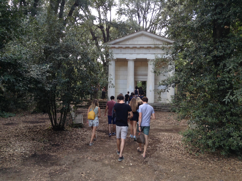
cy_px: 90
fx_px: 230
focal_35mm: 33
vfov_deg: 42.8
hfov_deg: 55.4
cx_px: 121
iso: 40
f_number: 2.4
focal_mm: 3.3
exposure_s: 1/60
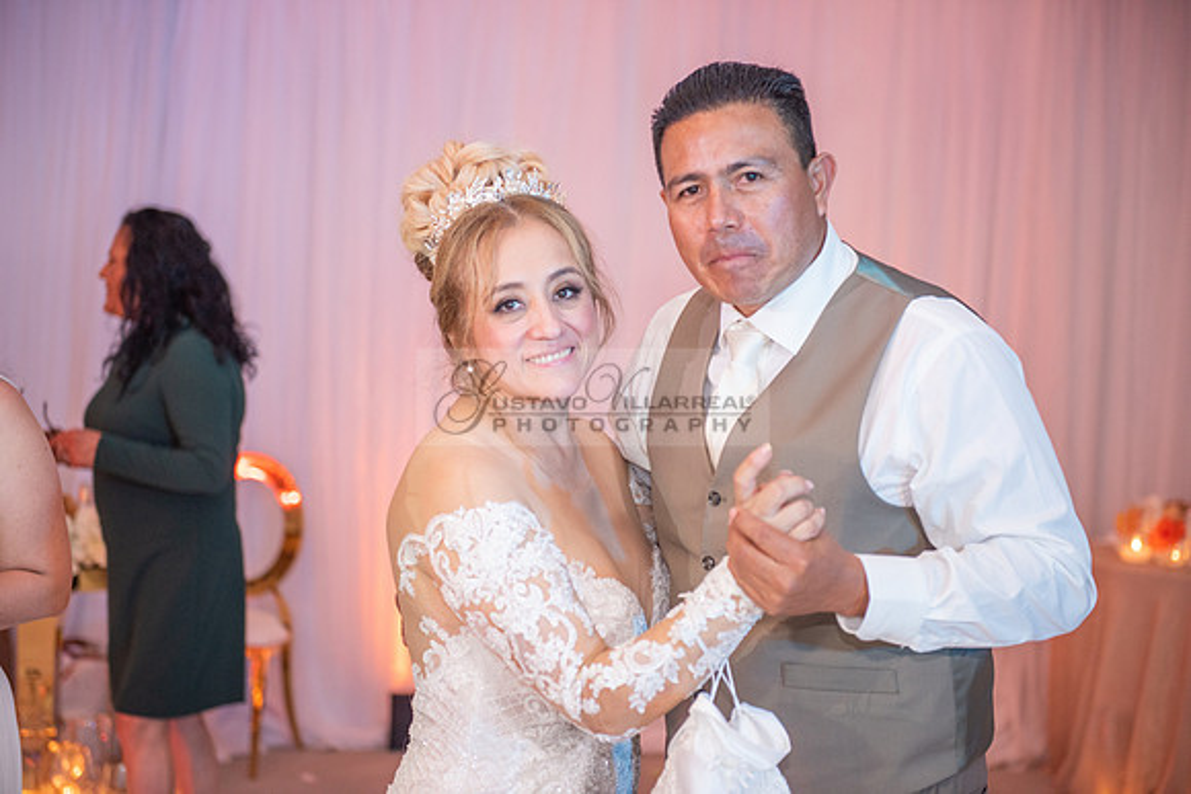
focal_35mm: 70
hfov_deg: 28.8
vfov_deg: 19.5
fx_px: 2316
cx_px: 596
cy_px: 397
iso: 1000
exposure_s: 1/160
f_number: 2.8
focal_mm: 70
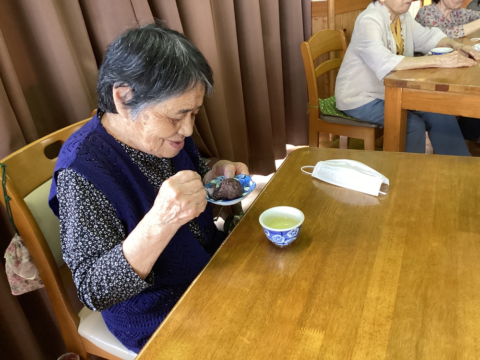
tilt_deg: -26.9
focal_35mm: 31
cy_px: 180
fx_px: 430
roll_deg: +6.3
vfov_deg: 45.4
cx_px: 240
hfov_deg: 58.4
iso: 200
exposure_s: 1/60
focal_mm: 3.3
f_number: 2.4
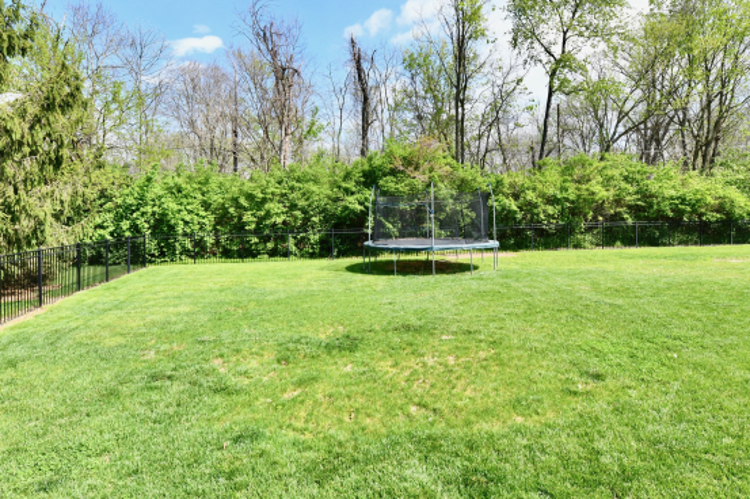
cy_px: 229
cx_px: 385
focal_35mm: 19
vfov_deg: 64.4
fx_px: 396
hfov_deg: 86.9
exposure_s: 1/400
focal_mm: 14
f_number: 10
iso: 640
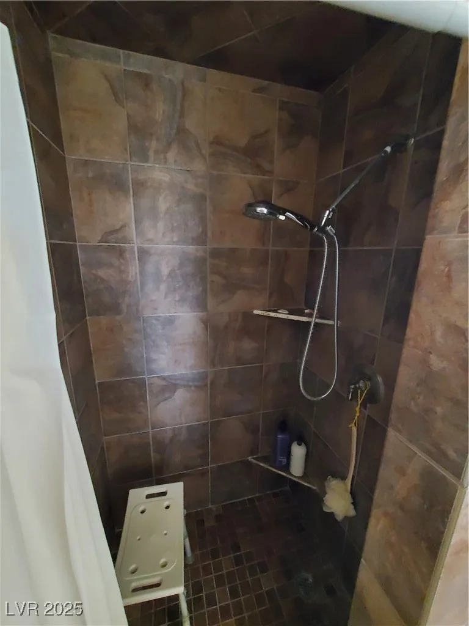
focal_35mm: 13
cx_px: 234
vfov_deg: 106.2
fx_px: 235
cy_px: 313
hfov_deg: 89.9
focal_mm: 1.8
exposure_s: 1/17
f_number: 2.2
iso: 800
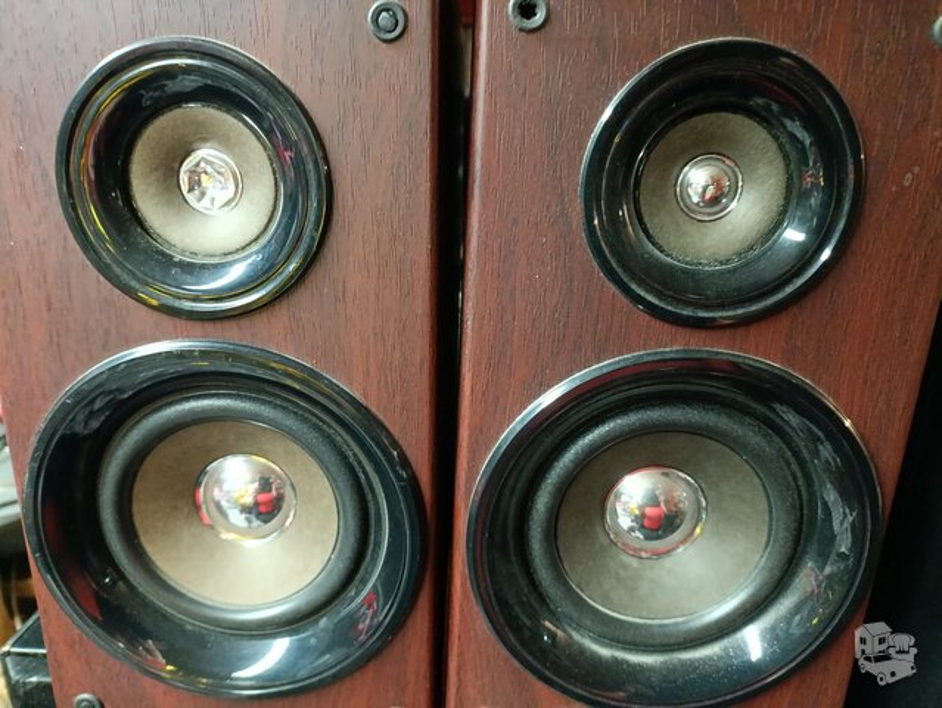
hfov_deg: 69.4
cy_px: 354
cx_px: 471
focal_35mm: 25
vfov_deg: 54.9
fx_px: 681
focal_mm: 4.71
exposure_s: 1/25
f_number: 1.7
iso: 1600
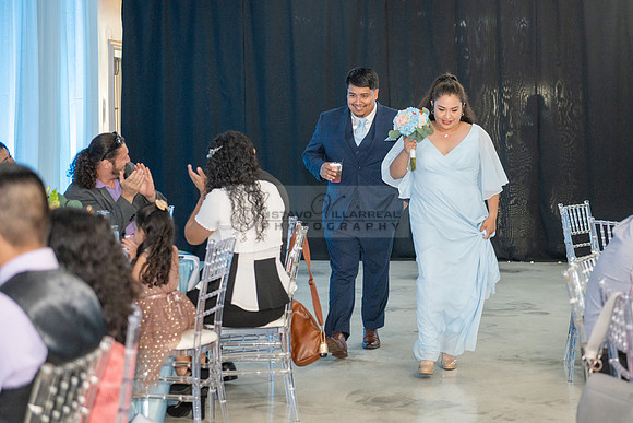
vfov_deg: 17.4
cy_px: 187
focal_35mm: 78
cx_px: 355
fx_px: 1380
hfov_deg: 25.8
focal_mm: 70
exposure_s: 1/160
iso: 1000
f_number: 3.2
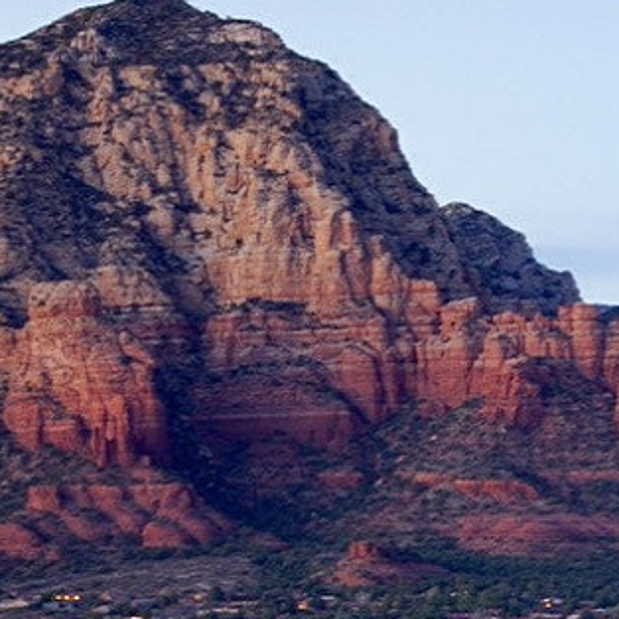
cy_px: 456
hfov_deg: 9.0
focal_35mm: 195
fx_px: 3945
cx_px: 276
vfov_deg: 9.0
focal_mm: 45
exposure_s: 13
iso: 100
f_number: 8
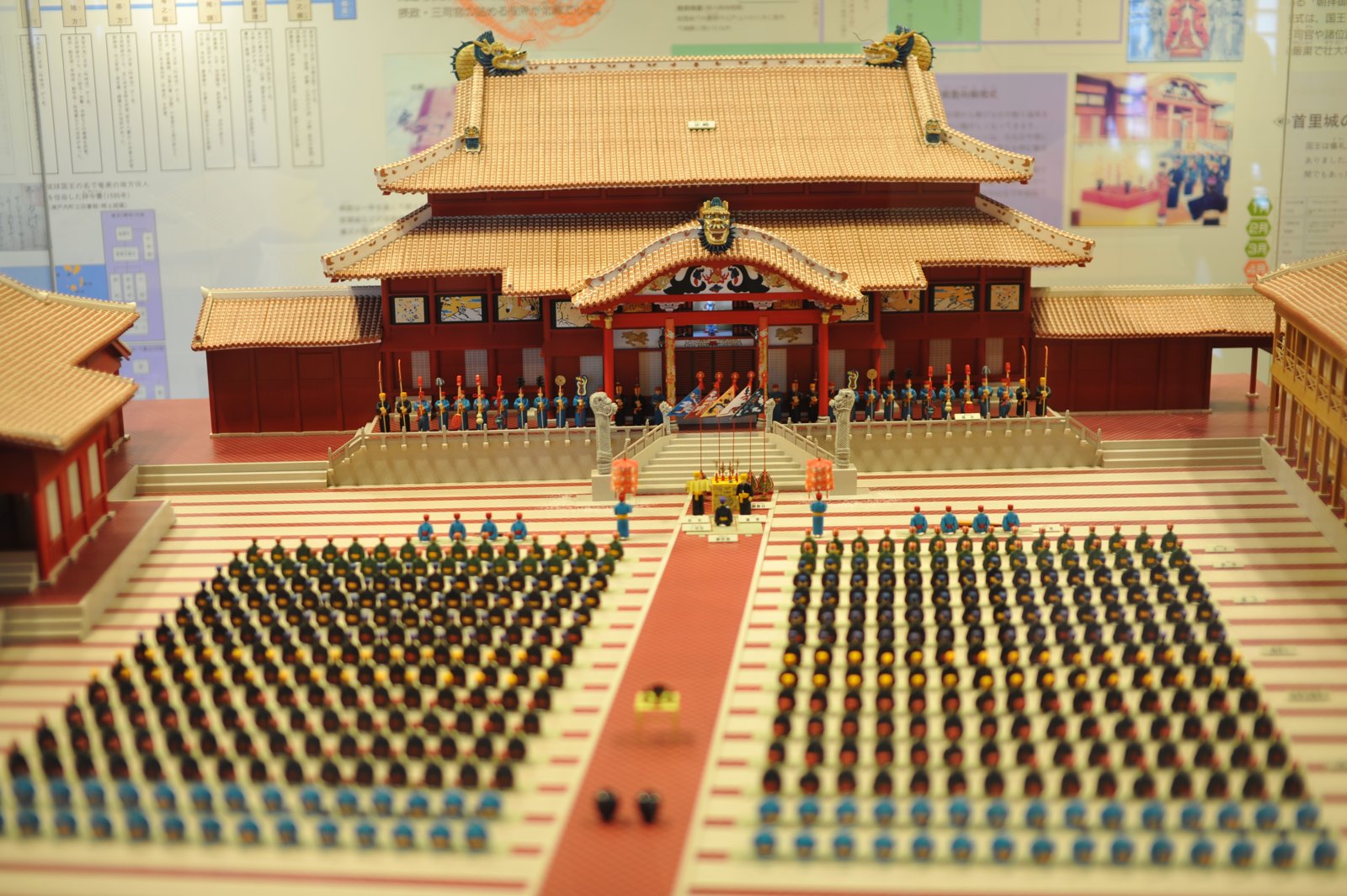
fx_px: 1870
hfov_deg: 39.6
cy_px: 448
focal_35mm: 50
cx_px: 674
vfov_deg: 27.0
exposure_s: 1/30
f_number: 1.8
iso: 200
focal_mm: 50
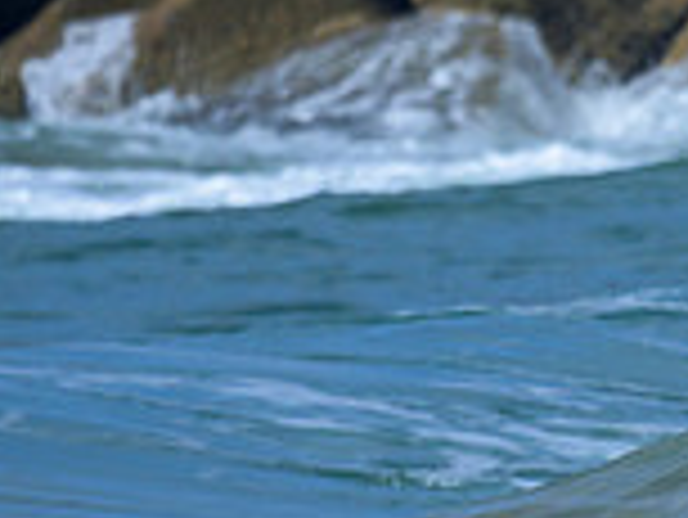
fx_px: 79543
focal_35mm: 3999
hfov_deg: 0.5
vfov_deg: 0.4
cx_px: 1119
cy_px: 374
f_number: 6.3
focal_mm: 800
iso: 220
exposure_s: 1/2000
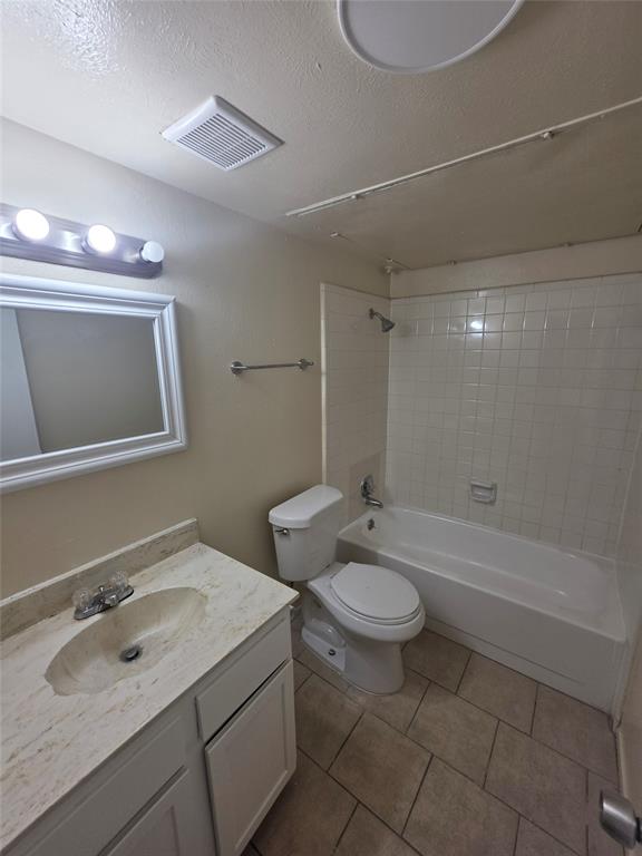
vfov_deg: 106.2
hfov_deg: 89.9
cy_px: 428
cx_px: 321
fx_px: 321
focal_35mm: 13
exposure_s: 1/120
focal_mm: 2.2
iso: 40
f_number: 1.9
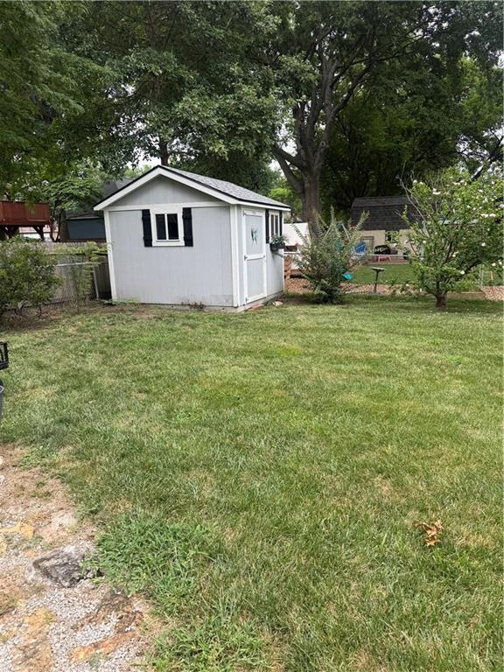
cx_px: 252
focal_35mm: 24
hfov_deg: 56.8
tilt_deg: -12.5
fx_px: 466
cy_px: 336
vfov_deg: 71.6
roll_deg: +2.5
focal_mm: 6.76
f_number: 1.78
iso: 80
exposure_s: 1/747
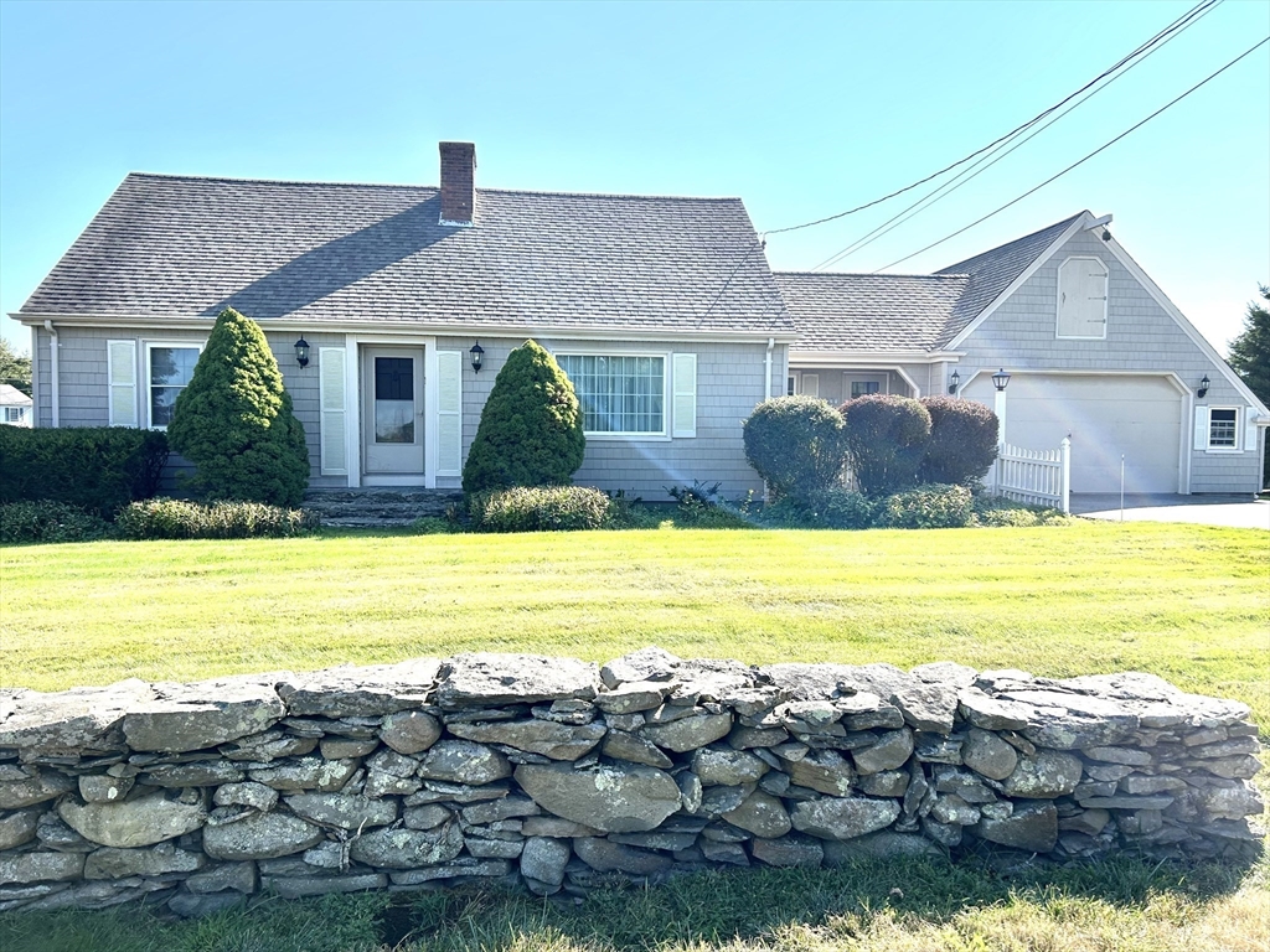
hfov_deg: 67.3
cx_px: 635
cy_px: 476
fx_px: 954
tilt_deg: -2.7
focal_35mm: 26
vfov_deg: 53.1
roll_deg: -1.2
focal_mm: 5.7
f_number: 1.5
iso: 50
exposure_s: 1/2994
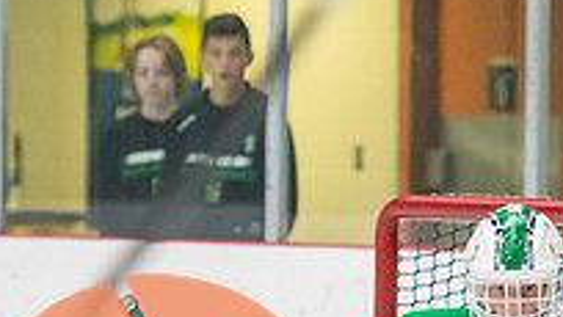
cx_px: 500
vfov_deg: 2.6
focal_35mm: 473
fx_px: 7065
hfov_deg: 4.6
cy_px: 430
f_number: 2.8
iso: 4000
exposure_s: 1/800
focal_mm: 122
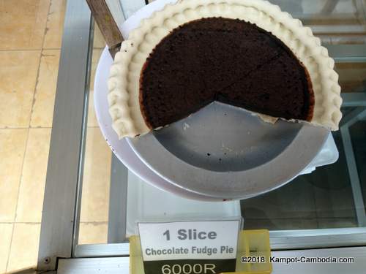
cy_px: 137
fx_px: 275
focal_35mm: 26
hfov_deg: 67.3
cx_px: 183
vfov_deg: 53.1
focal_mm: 3.93
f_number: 1.7
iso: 40
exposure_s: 1/189
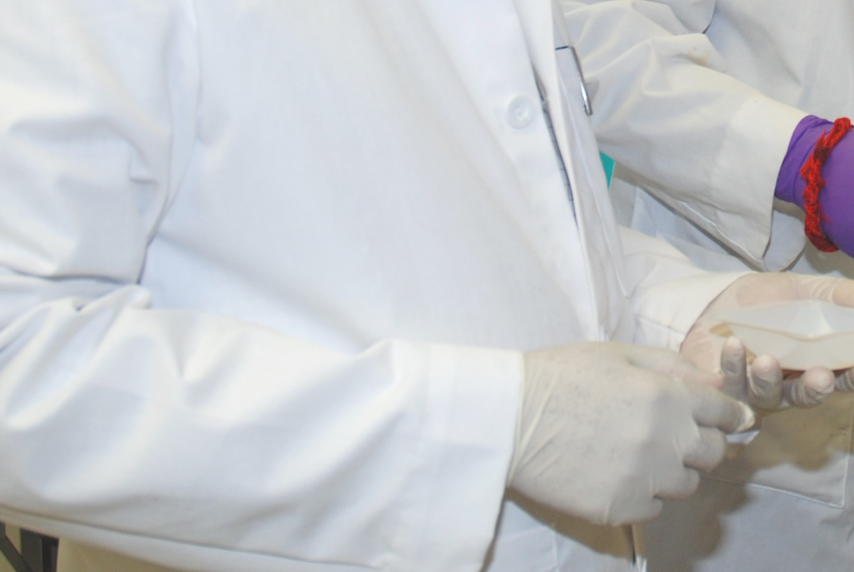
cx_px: 757
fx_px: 2311
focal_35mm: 97
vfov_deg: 13.9
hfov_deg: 20.5
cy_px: -12
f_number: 5
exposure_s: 1/80
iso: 200
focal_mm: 25
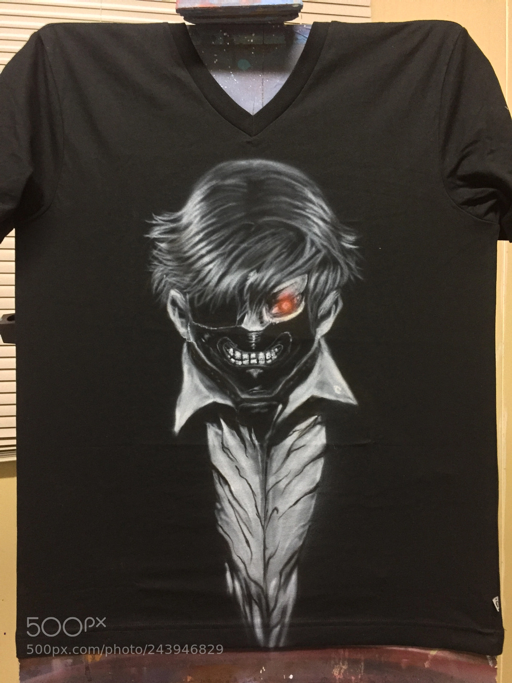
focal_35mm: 29
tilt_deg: -2.1
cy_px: 342
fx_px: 572
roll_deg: +1.3
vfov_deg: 61.7
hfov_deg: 48.2
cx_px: 256
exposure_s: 1/17
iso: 250
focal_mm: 4.15
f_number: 2.2
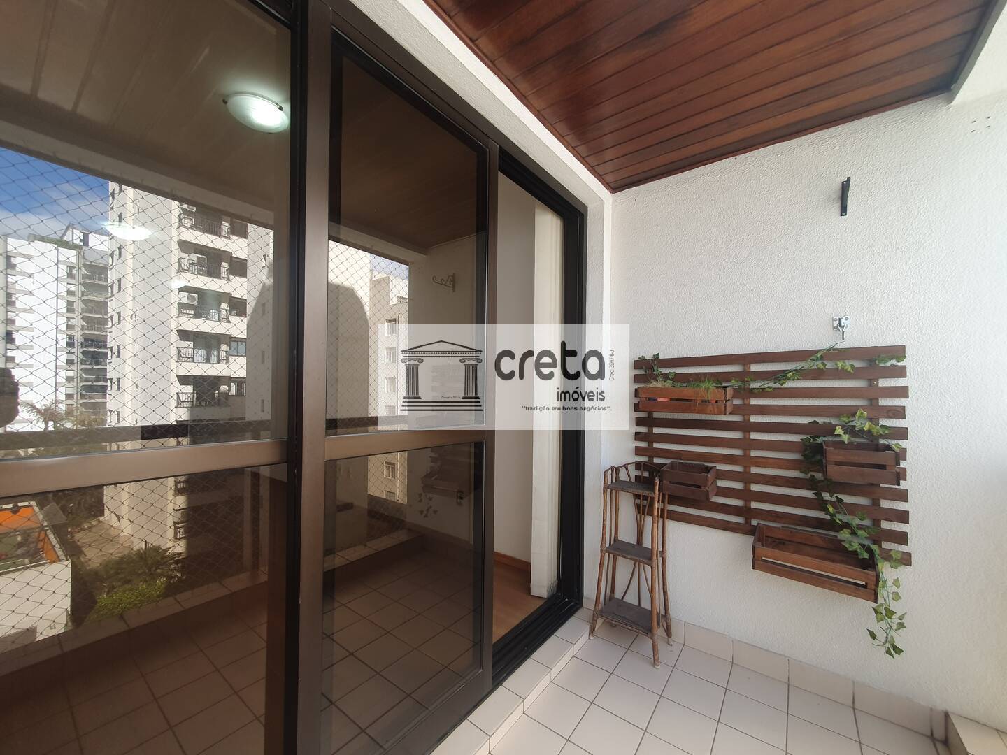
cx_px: 504
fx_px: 378
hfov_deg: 106.2
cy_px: 378
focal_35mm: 13
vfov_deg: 89.9
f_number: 2.2
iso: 50
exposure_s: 1/120
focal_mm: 1.8
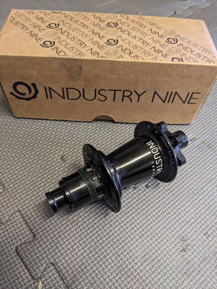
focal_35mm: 27
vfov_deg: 65.3
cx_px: 108
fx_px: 226
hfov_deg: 51.4
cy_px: 144
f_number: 1.73
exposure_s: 1/60
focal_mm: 4.38
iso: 372
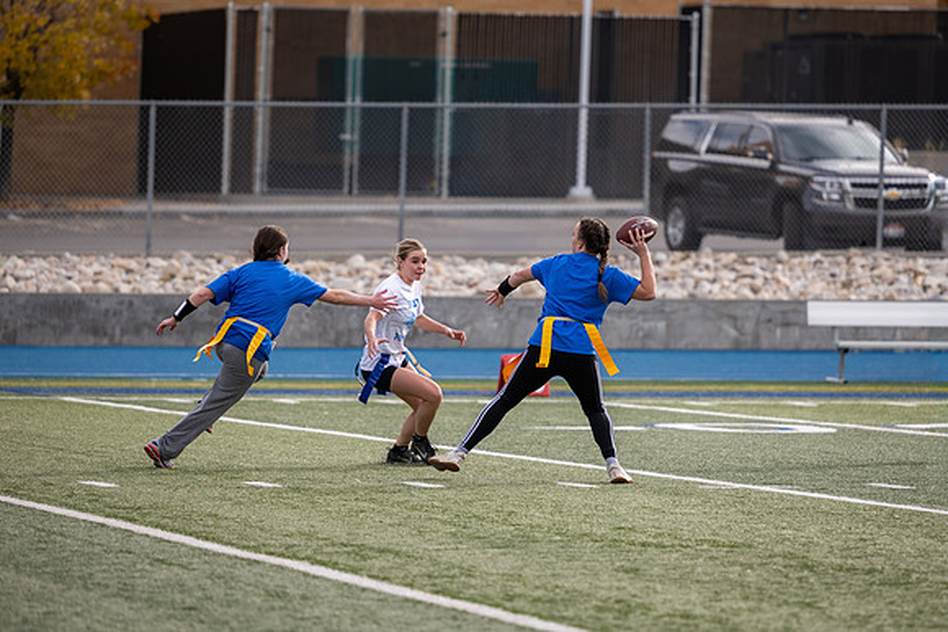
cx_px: 533
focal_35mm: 224
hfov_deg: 9.2
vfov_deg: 6.1
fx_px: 5897
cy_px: 274
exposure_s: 1/2500
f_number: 2.8
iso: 200
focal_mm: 160
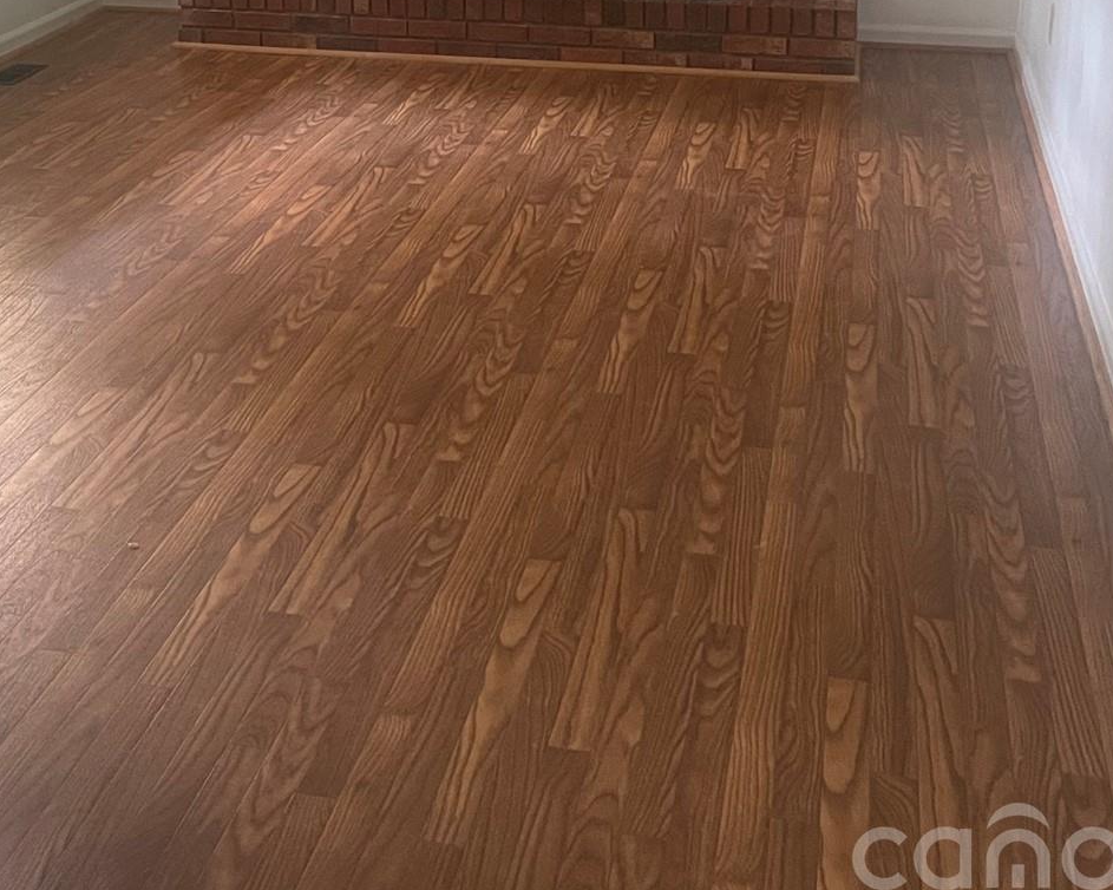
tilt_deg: -12.4
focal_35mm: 53
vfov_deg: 27.3
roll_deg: +0.0
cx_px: 354
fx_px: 1745
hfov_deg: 35.0
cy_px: 41
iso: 500
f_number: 1.6
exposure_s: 1/60
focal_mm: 5.1
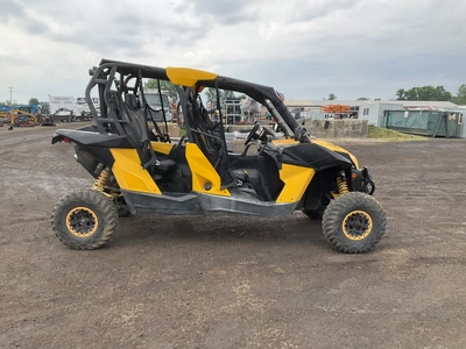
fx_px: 390
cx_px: 233
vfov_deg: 48.2
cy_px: 174
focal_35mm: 29
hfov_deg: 61.7
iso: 25
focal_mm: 3
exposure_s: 1/962
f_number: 1.8
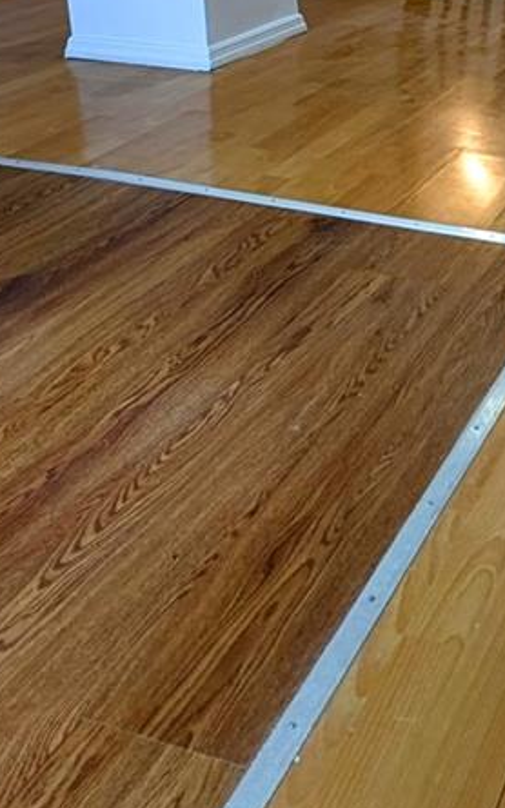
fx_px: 969
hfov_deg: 26.8
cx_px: 559
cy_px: 33
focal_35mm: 44
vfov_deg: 40.6
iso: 57
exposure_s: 1/24
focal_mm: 2.23
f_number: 1.95
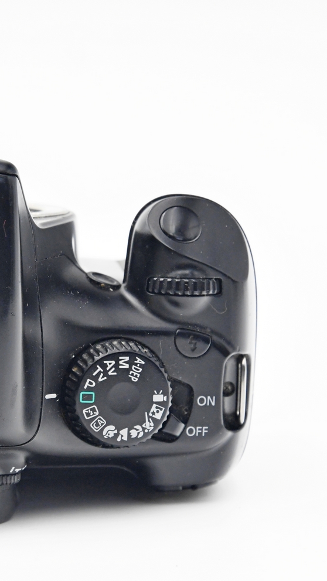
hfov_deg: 9.1
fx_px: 2050
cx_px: -17
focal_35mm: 133
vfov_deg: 16.1
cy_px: 289
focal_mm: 56
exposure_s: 1/100
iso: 1600
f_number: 8
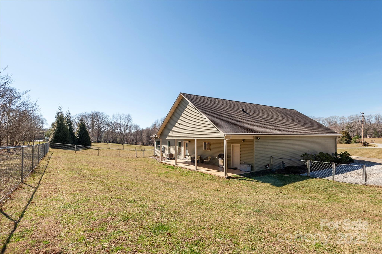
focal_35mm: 17
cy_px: 127
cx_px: 191
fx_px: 180
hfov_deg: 93.3
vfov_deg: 70.3
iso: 320
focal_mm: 17
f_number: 7.1
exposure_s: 1/1000
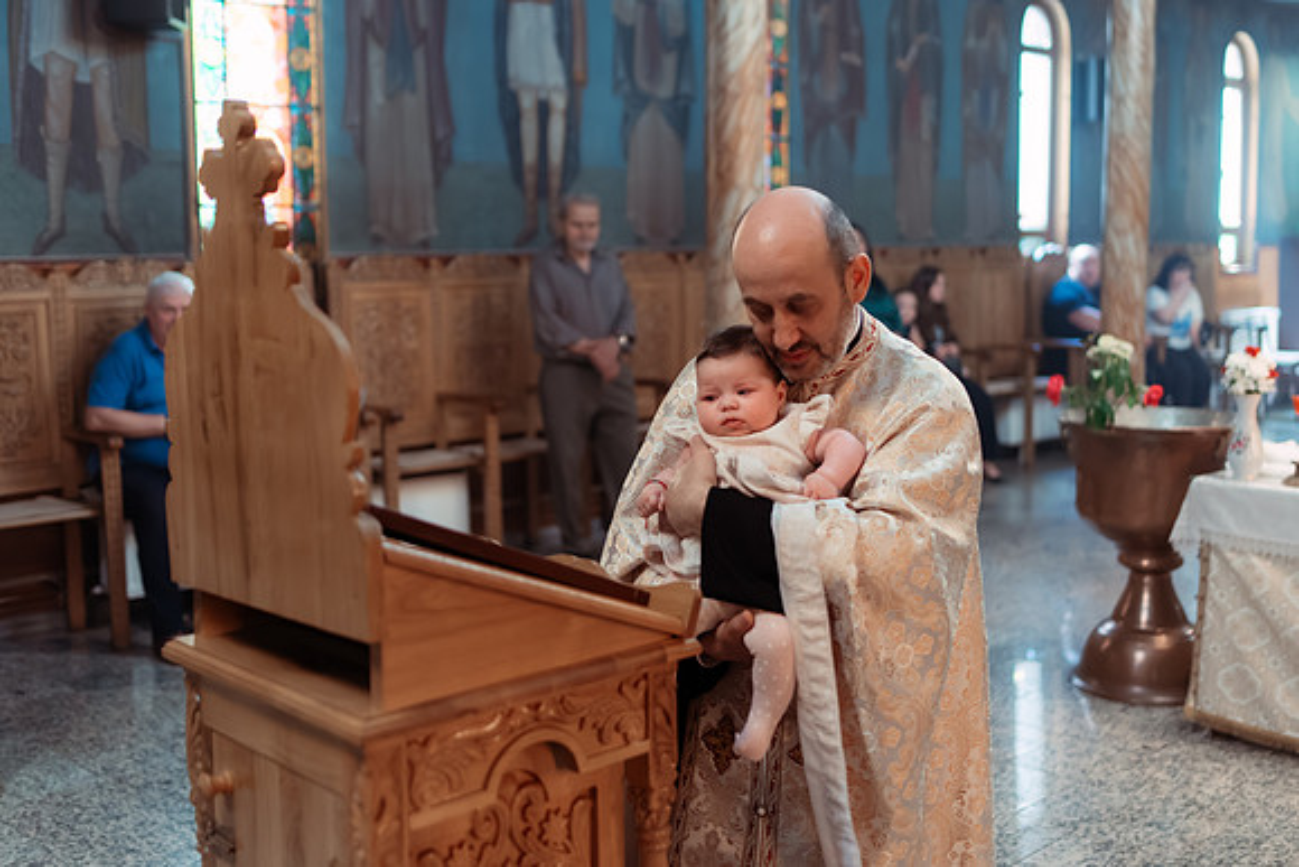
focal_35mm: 40
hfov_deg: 48.2
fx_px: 1447
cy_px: 385
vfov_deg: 33.3
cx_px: 737
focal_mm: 35
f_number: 1.8
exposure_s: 1/250
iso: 1600
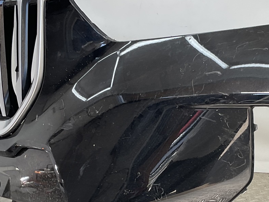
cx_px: 189
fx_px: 575
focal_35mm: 74
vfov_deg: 19.7
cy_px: 162
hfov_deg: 26.1
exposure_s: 1/101
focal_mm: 3
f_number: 1.8
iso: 16
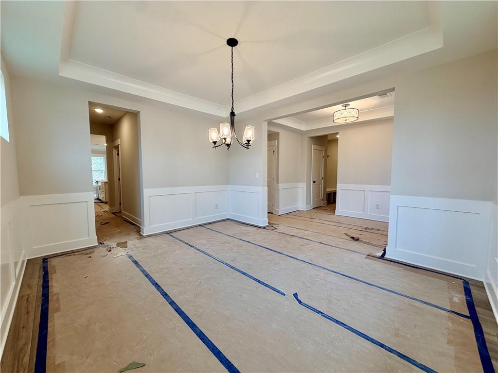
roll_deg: -0.1
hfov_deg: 102.1
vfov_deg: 85.7
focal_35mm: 14
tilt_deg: -4.0
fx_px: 201
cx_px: 249
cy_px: 186
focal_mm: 2.22
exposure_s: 1/120
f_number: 2.2
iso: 125
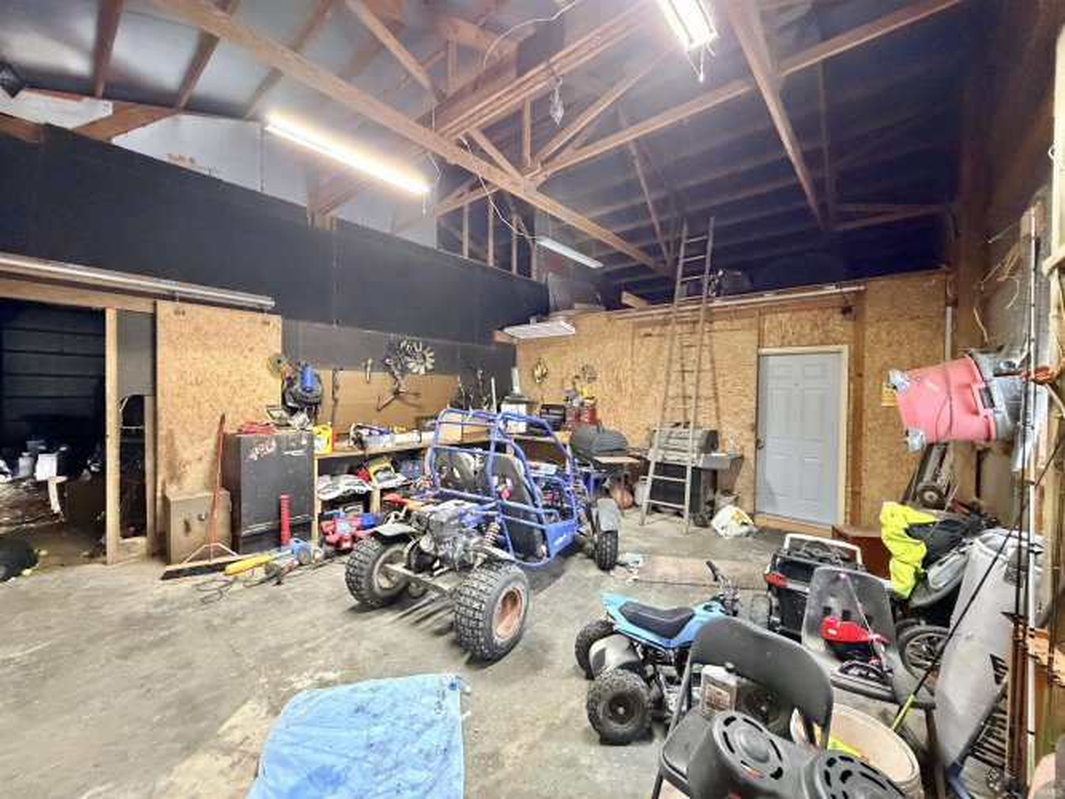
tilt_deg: -0.7
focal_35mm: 14
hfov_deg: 102.1
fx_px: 431
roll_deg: -0.5
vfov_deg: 85.7
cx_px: 532
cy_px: 400
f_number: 2.2
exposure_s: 1/60
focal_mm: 2.22
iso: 1250
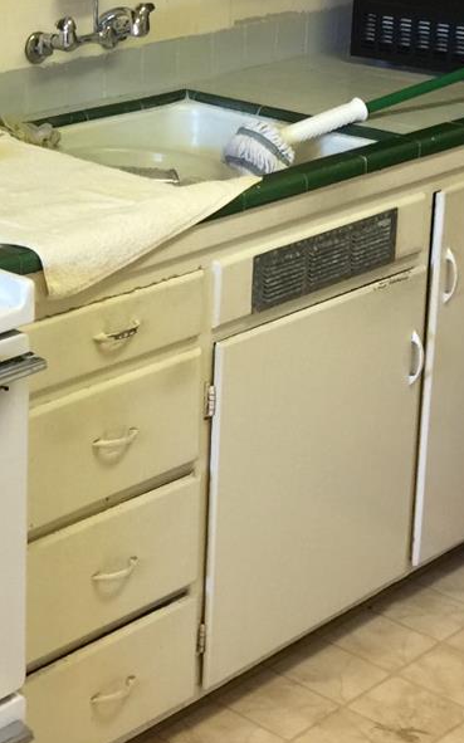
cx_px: -165
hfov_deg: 15.8
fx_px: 1579
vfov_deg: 25.8
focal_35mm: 78
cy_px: 96
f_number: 2.2
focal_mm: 4.15
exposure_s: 1/15
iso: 50
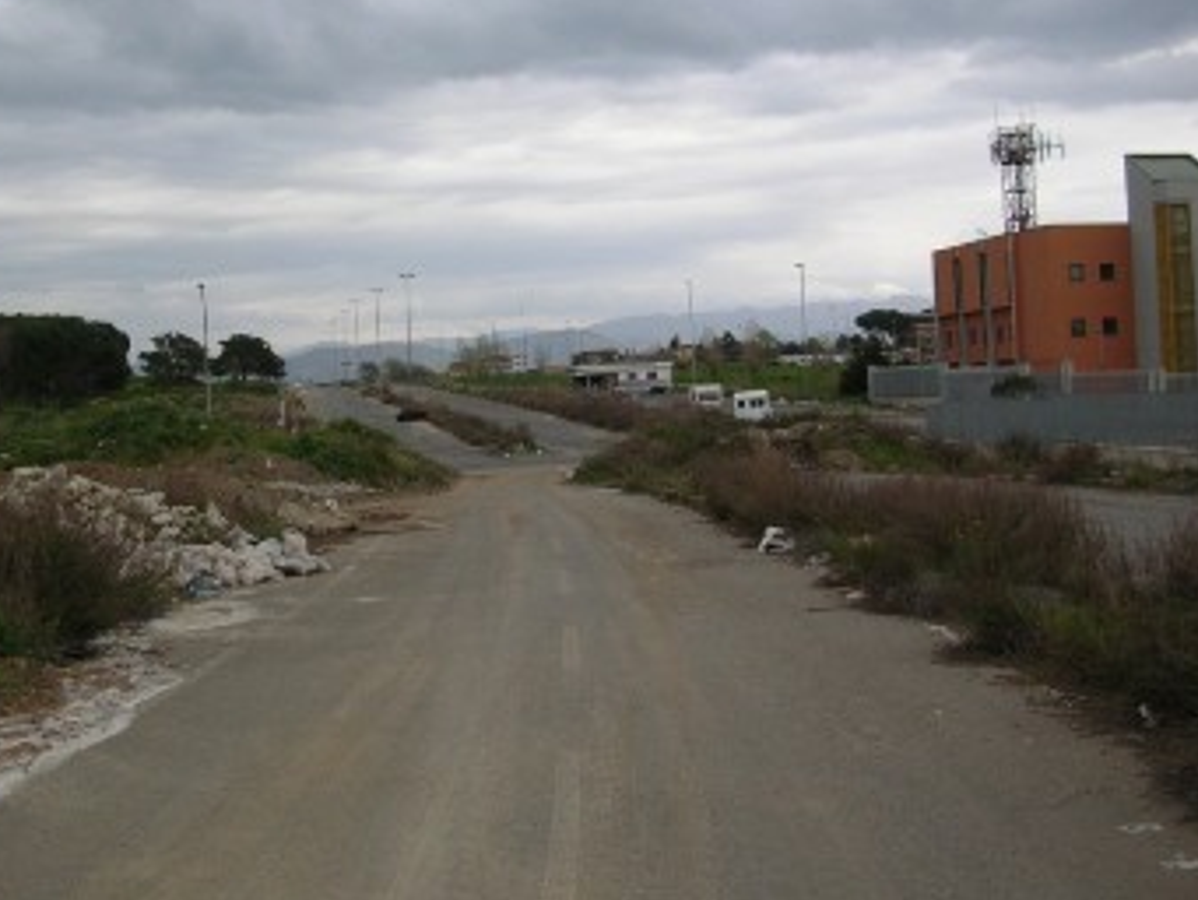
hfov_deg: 41.1
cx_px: 509
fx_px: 1593
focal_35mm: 46
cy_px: 401
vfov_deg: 31.5
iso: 50
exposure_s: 1/383
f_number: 2.8
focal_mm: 5.8
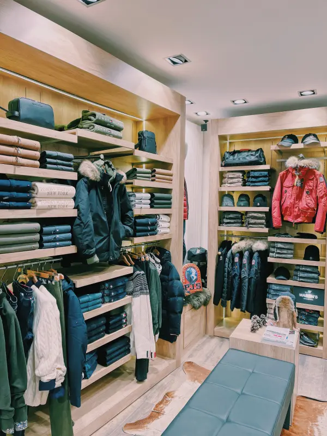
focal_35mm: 26
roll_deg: -0.5
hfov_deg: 53.1
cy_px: 218
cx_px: 164
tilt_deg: -3.3
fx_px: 327
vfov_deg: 67.3
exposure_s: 1/100
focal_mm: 5.1
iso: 80
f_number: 1.6
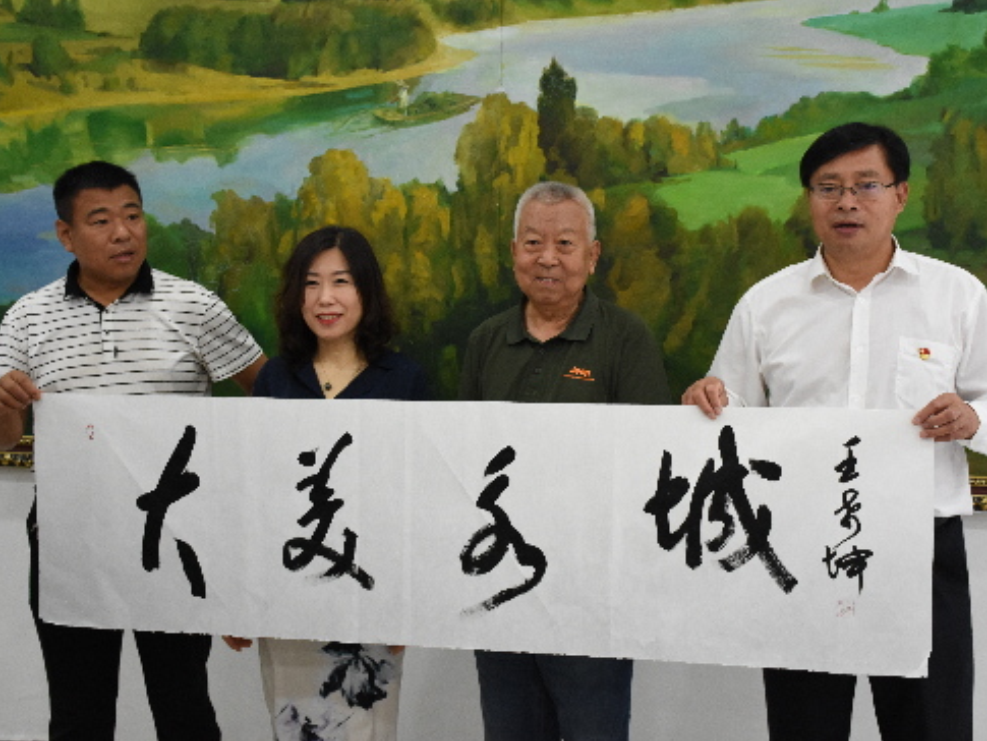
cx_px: 506
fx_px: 1397
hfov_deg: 38.9
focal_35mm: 49
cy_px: 370
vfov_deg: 29.7
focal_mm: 30
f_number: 4.5
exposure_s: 1/80
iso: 1600
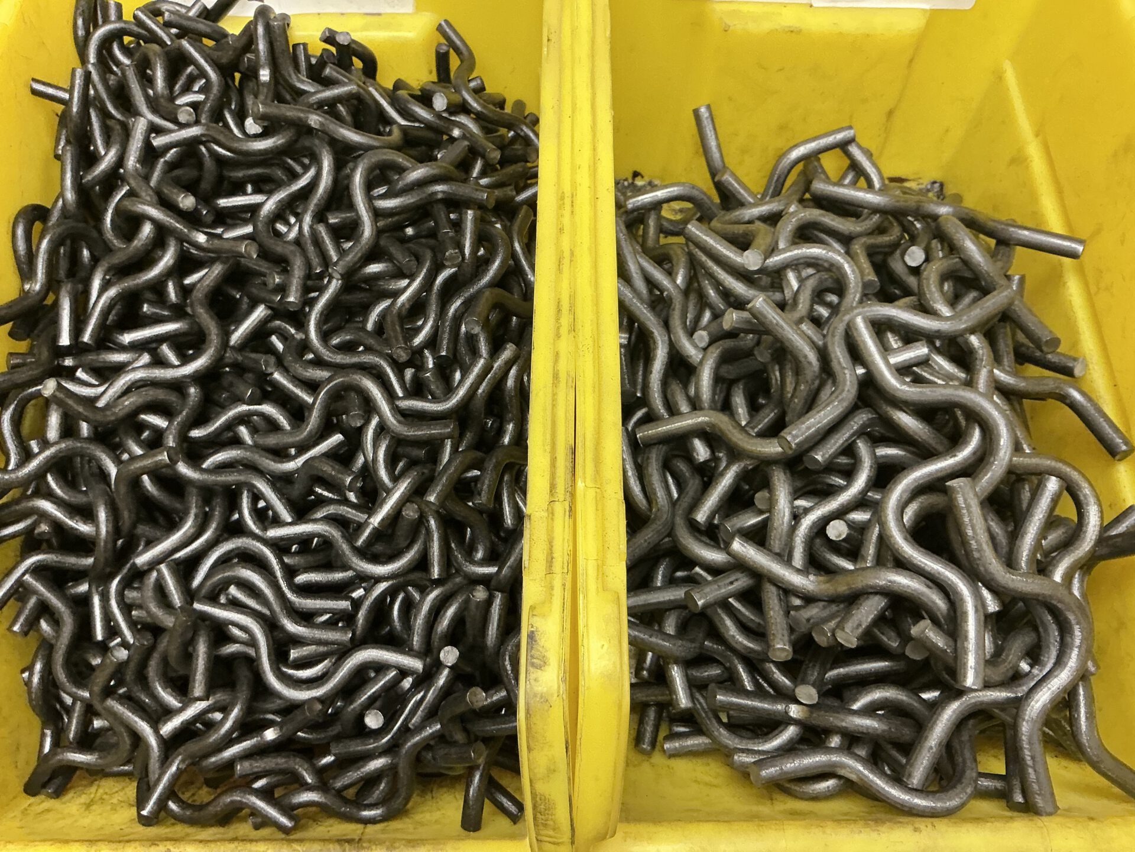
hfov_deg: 63.4
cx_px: 568
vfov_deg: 49.7
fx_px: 918
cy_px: 426
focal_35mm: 28
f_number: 1.8
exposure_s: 1/60
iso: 160
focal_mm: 3
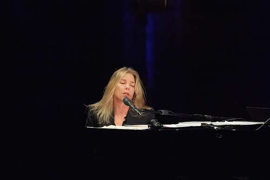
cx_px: 171
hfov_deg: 4.5
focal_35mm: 454
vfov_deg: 3.0
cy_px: 108
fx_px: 3408
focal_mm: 358
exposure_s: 1/320
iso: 25600
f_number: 8
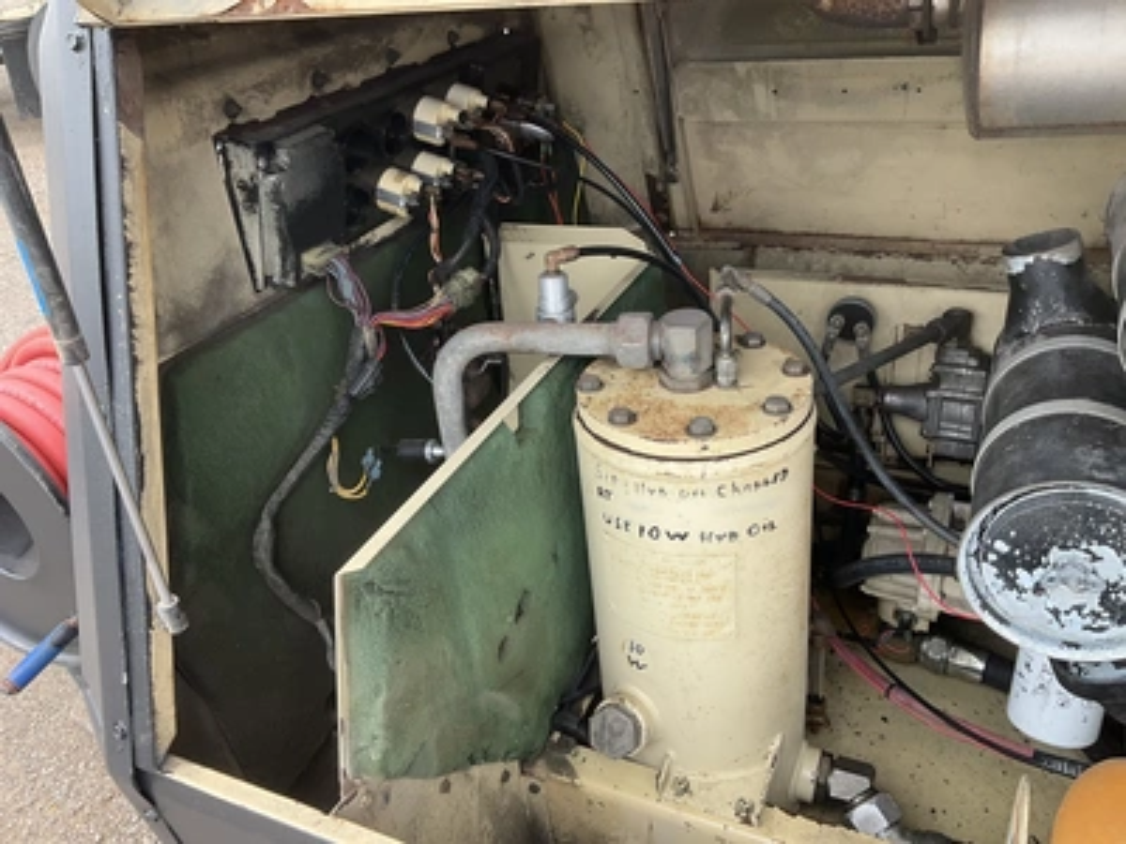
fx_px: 943
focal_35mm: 29
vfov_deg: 48.2
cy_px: 422
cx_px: 563
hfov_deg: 61.7
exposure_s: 1/191
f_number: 1.8
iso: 25
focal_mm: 3
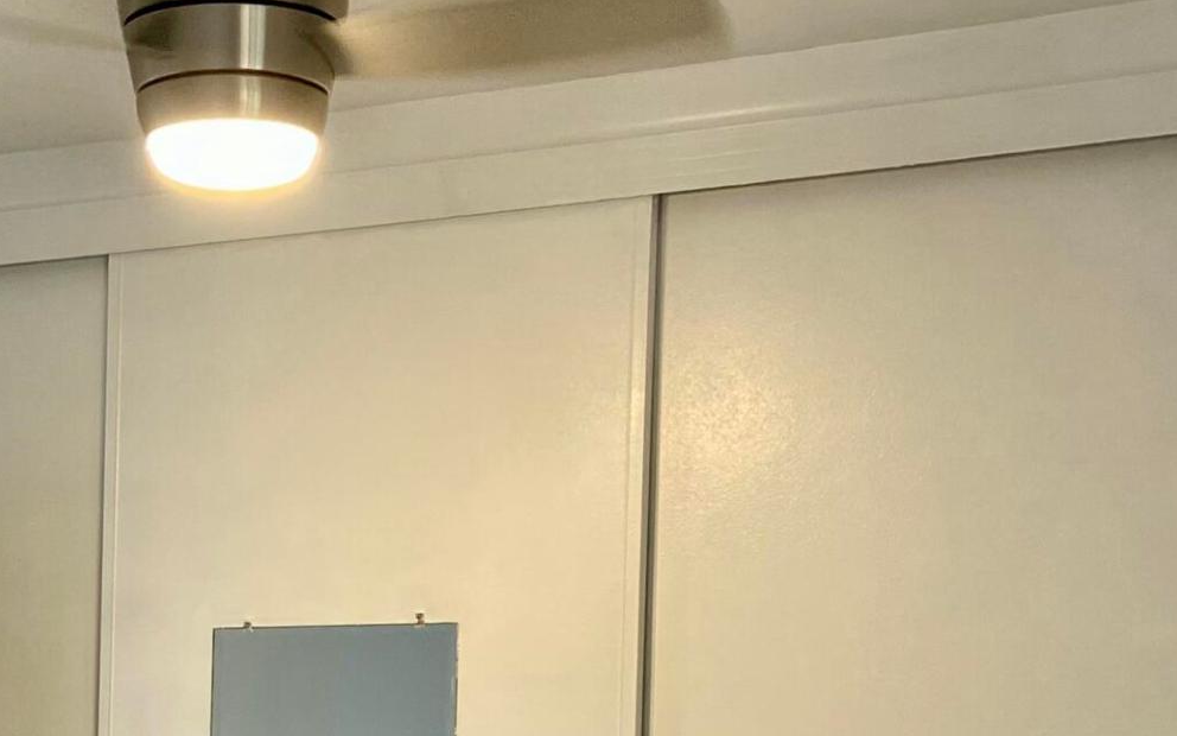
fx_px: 2566
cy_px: 899
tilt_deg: -0.5
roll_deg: -1.2
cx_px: 335
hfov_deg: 25.6
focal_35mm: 80
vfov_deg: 15.7
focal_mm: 4.25
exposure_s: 1/60
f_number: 1.8
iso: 64
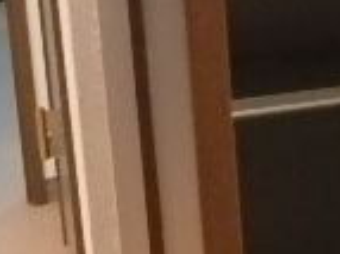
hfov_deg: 16.8
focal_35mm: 94
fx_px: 922
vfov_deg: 15.5
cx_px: 635
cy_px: 12
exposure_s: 1/20
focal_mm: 3.7
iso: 1600
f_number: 3.5
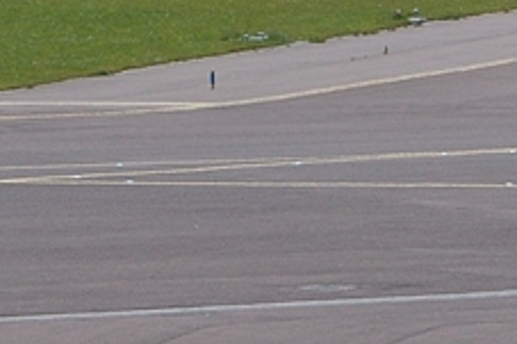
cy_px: 580
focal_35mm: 981
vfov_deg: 1.4
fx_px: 14081
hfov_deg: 2.1
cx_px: 824
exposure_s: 1/1000
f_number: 8
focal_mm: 145
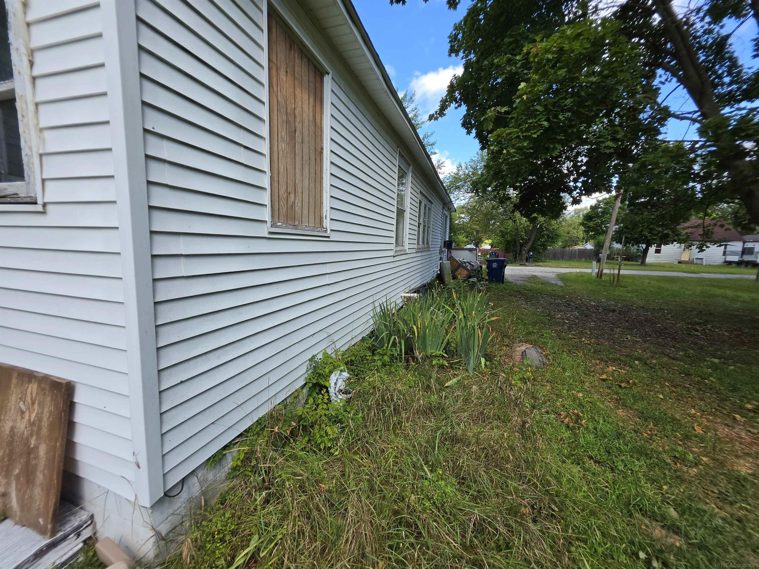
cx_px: 380
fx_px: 285
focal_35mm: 13
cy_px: 284
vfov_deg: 89.9
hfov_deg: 106.2
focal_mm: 2.2
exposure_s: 1/675
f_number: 1.9
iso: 32
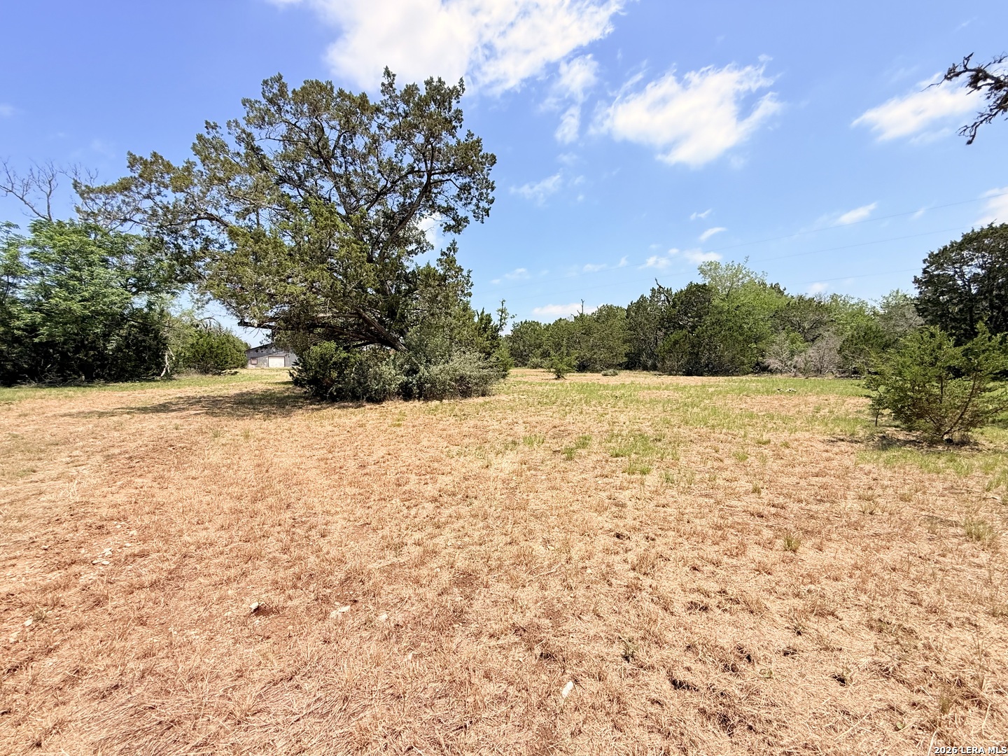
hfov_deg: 102.1
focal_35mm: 14
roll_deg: +0.4
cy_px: 378
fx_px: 408
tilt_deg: -1.2
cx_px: 504
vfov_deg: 85.7
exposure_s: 1/1961
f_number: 2.2
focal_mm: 2.22
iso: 50
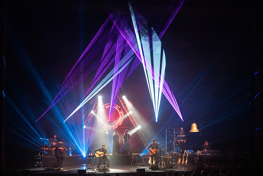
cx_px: 132
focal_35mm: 70
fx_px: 511
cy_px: 88
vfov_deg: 19.5
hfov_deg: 28.8
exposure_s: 1/250
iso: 8000
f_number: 5.6
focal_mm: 70
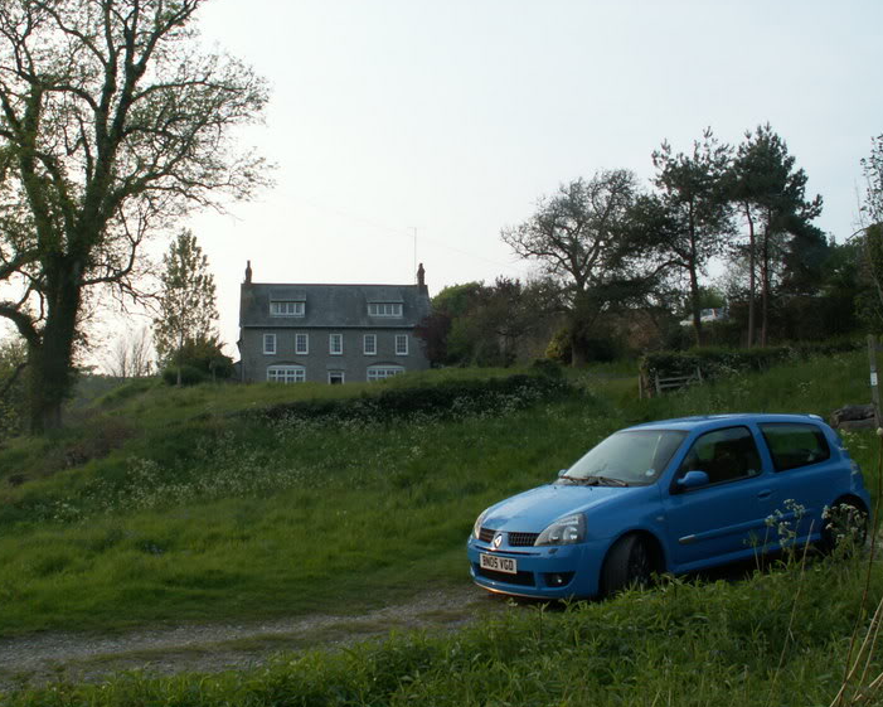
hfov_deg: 46.8
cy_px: 363
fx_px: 1019
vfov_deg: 38.2
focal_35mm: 39
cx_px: 407
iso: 50
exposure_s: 1/125
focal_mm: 5.86
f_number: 5
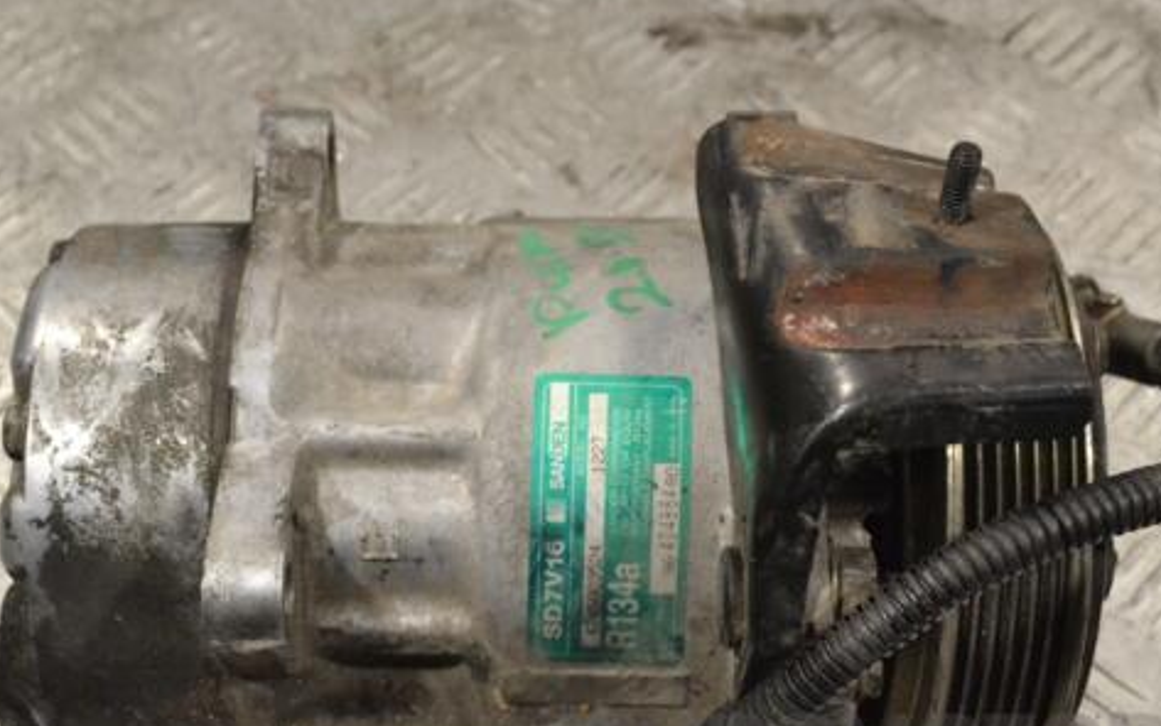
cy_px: 424
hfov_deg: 32.9
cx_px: 540
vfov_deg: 21.0
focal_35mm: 62
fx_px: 1962
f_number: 9
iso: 3200
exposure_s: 1/320
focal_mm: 32
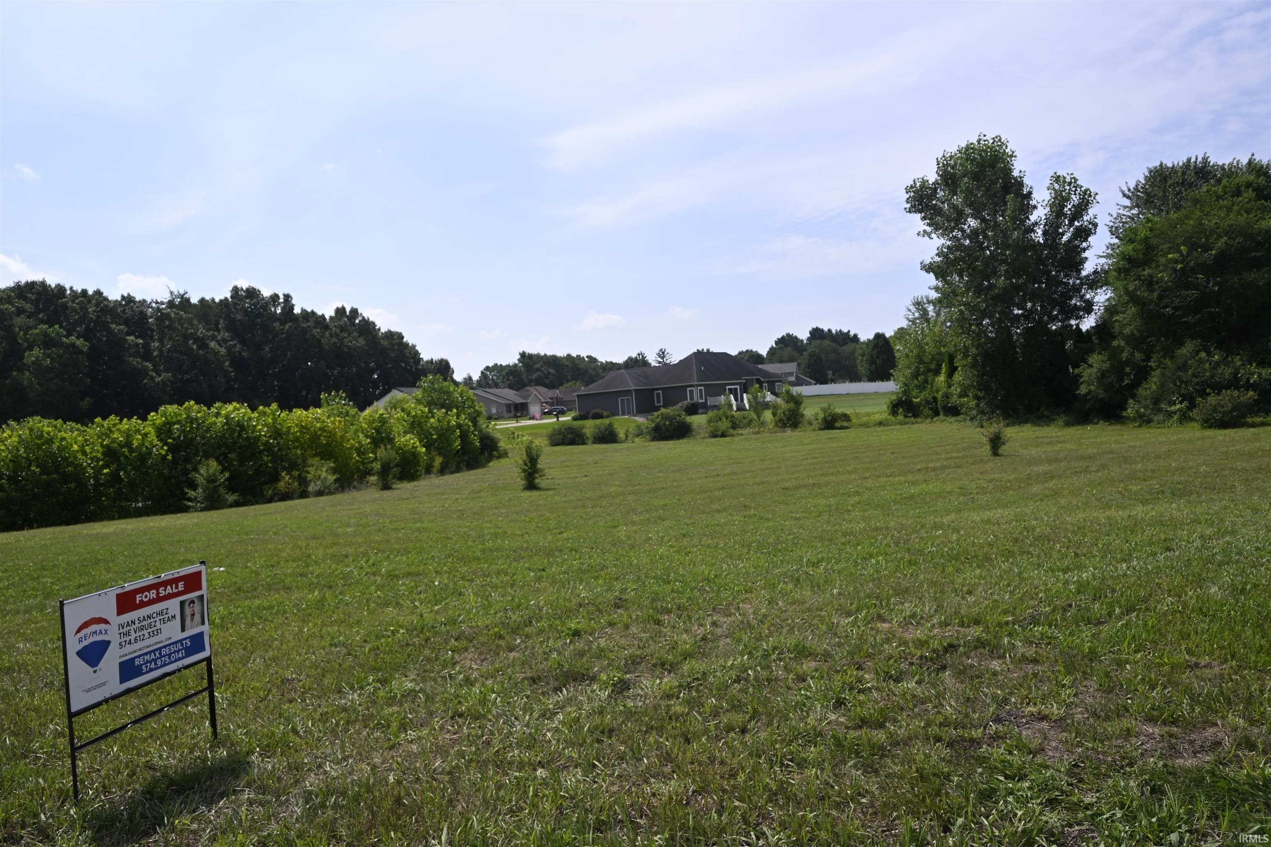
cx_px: 636
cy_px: 424
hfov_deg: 73.7
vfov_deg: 53.1
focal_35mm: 24
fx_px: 847
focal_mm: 16
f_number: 7.1
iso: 100
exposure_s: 1/400
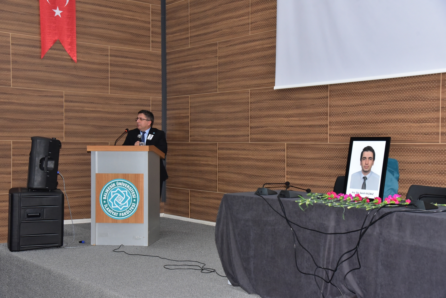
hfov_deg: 39.6
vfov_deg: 27.0
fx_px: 619
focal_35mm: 50
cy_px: 149
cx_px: 223
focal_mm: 50
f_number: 7.1
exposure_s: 1/200
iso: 3200
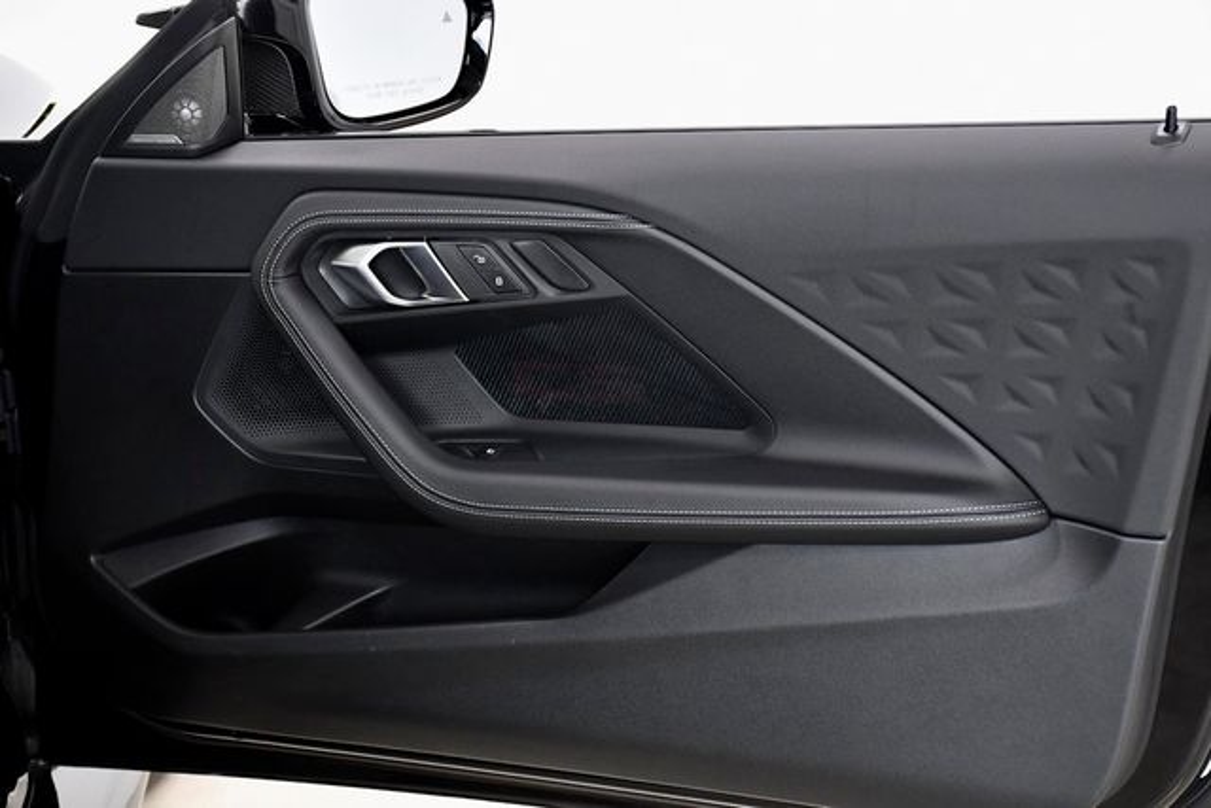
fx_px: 2422
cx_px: 606
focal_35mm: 72
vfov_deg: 18.9
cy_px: 404
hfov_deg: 28.1
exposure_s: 1/200
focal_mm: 48
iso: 2500
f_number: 5.6
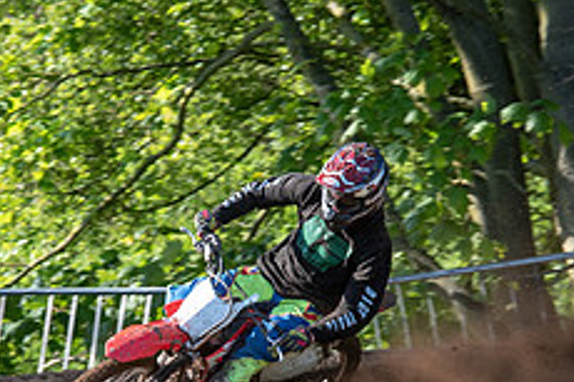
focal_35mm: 696
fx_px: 11089
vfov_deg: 2.0
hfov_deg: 3.0
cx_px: 212
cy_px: 369
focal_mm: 200
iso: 200
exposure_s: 1/400
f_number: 6.3
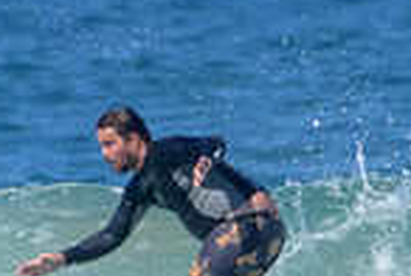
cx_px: 194
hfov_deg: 0.6
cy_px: 370
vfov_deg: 0.4
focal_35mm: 3371
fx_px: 38564
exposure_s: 1/2000
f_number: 11
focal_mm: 850
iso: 900
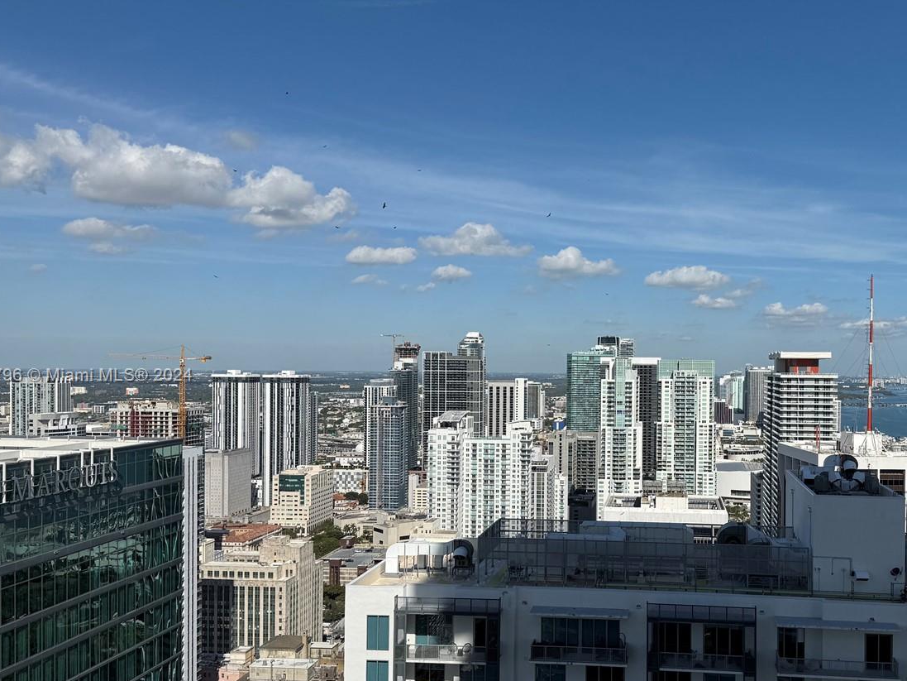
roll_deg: -1.0
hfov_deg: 51.8
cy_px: 376
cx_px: 590
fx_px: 917
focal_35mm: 35
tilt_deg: -1.1
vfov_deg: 40.7
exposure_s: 1/11905
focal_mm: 6.76
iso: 80
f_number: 1.78
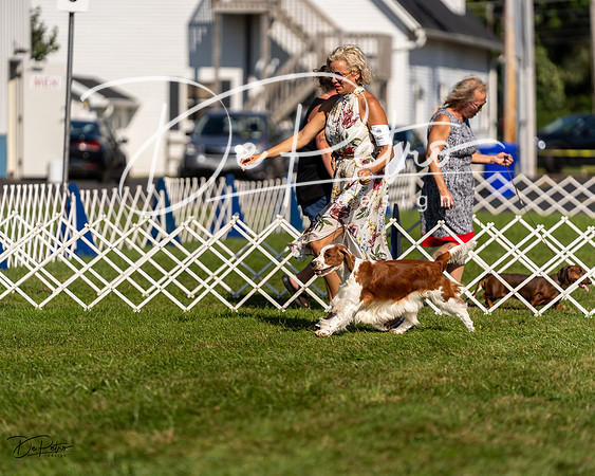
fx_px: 3965
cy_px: 238
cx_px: 298
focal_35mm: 225
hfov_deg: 8.6
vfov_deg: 6.9
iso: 100
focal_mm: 200
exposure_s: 1/2500
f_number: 3.2
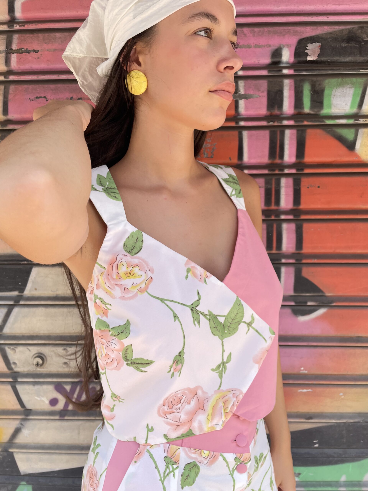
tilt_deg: -10.2
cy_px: 246
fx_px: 369
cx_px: 184
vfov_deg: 67.3
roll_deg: +0.4
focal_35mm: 26
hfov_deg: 53.1
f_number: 1.6
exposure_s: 1/491
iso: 32
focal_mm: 4.2
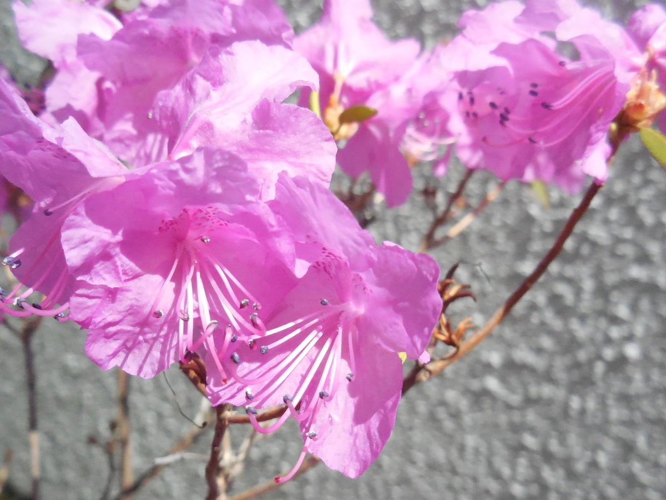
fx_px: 1000
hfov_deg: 36.8
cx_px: 333
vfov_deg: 28.0
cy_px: 250
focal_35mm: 52
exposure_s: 1/2000
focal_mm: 9.4
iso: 1600
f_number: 8.6
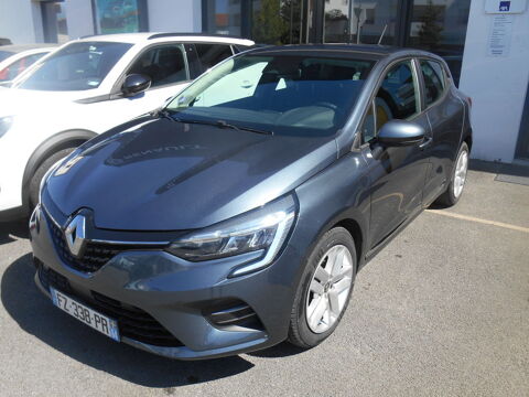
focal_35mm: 31
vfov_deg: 45.4
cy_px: 198
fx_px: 474
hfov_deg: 58.4
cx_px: 264
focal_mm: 5.5
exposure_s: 1/400
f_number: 3.6
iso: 80
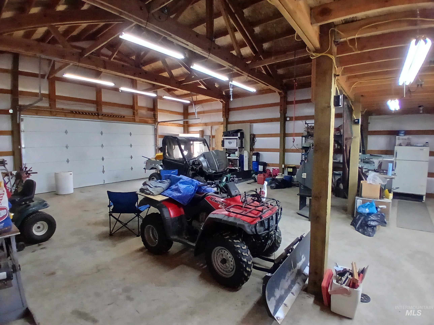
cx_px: 217
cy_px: 162
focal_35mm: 17
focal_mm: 1.4
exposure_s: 1/30
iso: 320
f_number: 2.2
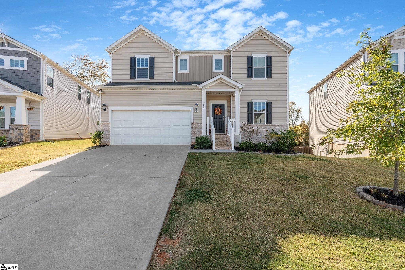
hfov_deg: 96.7
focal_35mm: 16
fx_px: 180
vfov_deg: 73.7
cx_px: 202
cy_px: 135
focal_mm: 16
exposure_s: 1/320
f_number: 9
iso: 250
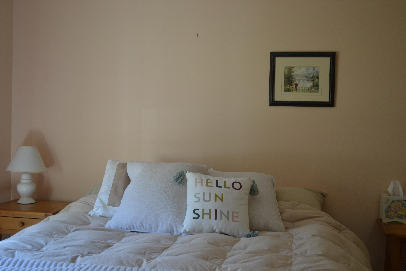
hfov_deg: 43.6
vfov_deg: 29.9
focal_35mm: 45
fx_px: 507
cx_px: 203
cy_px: 136
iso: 400
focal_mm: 30
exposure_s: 1/40
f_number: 4.5
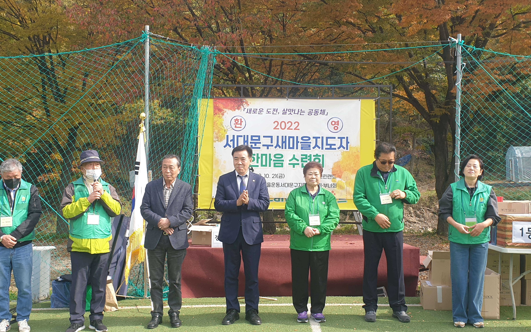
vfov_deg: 44.5
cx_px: 265
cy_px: 183
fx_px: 405
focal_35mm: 28
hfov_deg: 66.5
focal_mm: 4.3
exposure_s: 1/551
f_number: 2.4
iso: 50
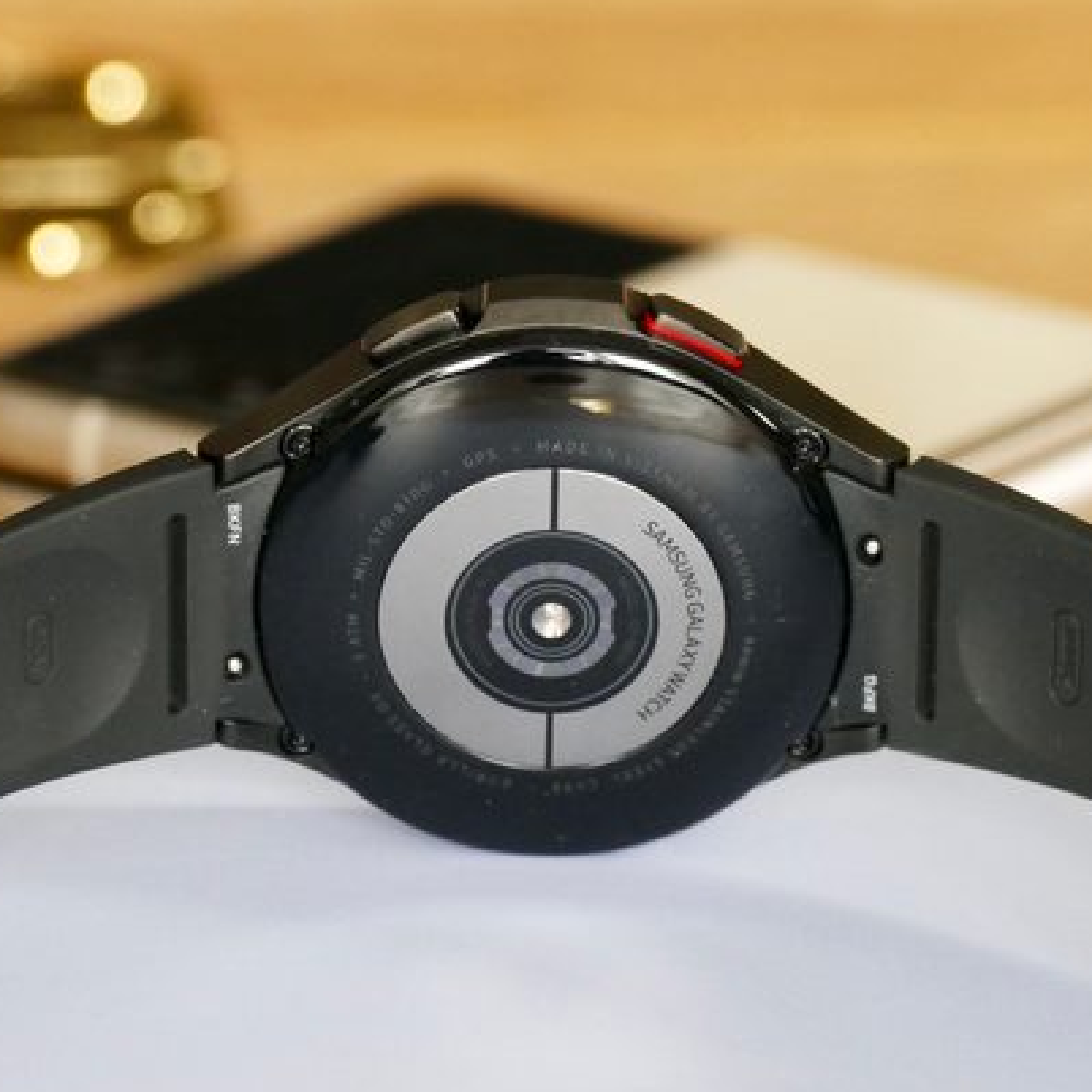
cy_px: 642
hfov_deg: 3.8
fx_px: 16560
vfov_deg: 3.8
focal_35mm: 464
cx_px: 546
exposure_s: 1/125
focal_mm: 111.12
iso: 1250
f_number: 4
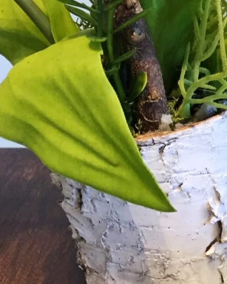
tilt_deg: -30.4
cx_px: 395
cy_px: 185
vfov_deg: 23.5
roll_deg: +0.3
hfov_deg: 16.3
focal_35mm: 81
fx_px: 680
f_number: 2.2
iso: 50
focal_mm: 4.15
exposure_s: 1/30
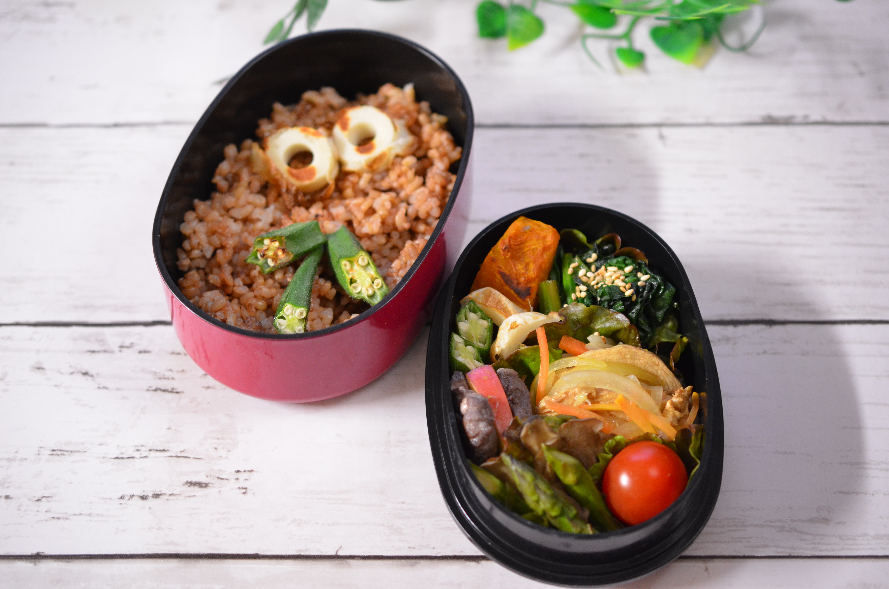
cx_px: 444
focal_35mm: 60
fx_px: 1479
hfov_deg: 33.5
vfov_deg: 22.5
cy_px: 294
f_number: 3
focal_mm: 40
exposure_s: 1/15
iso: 1600
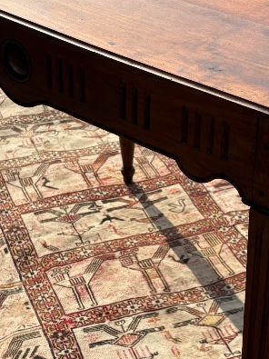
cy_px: 212
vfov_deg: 24.7
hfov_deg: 18.6
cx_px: 169
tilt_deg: -35.5
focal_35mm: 79
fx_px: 819
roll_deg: +0.2
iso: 50
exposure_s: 1/2865
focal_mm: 5.96
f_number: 1.6
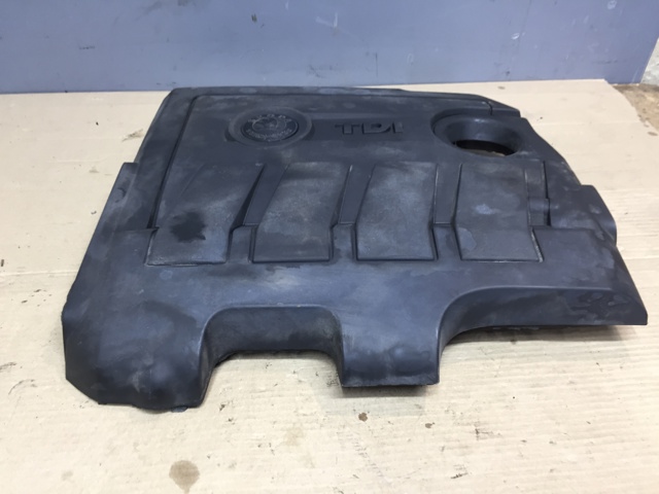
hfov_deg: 61.7
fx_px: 552
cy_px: 247
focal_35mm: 29
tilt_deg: -39.7
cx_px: 330
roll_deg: -2.4
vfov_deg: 48.2
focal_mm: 4.15
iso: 100
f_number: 2.2
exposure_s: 1/33
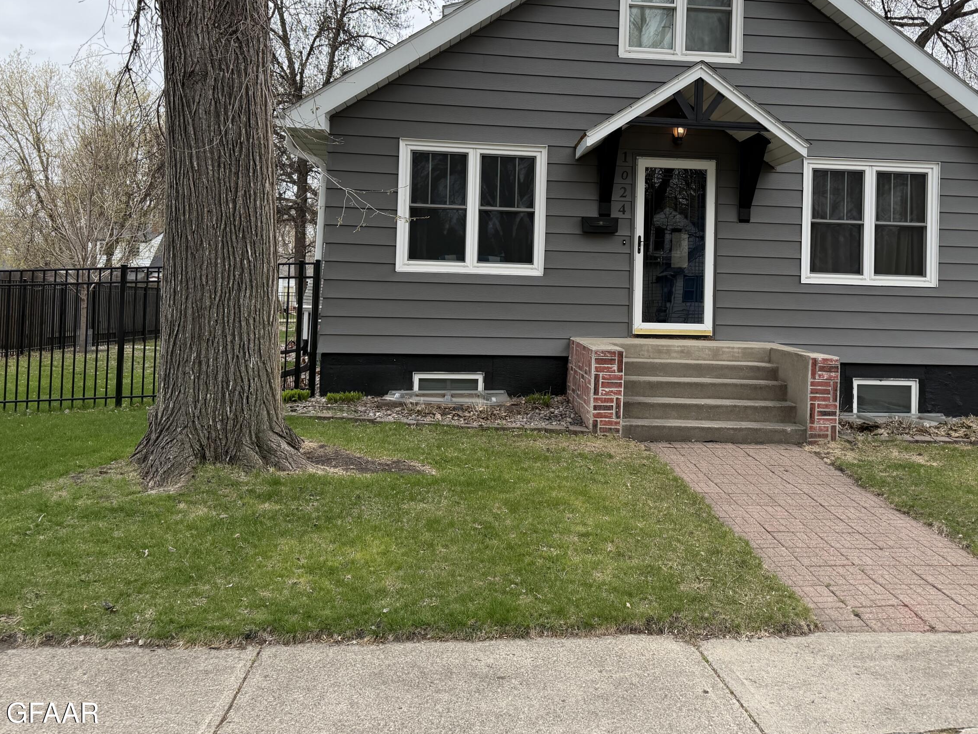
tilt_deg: +1.8
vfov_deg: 43.8
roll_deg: -0.7
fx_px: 904
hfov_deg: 56.5
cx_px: 567
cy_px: 269
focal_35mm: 32
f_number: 1.78
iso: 100
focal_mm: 6.76
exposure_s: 1/1493
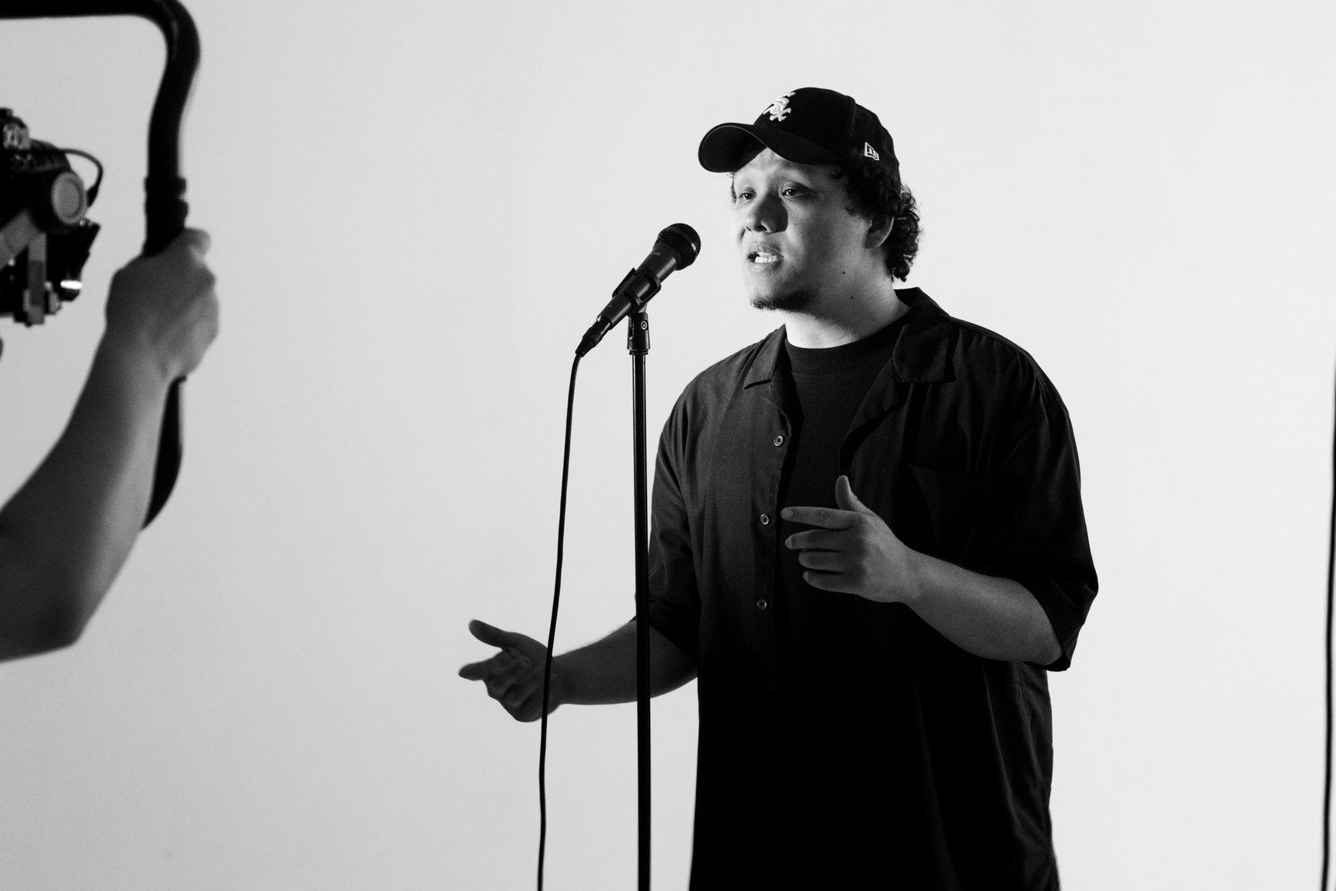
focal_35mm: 91
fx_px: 3377
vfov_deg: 15.0
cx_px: 740
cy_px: 469
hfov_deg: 22.4
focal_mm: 56.3
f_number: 2.8
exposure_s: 1/200
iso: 1600
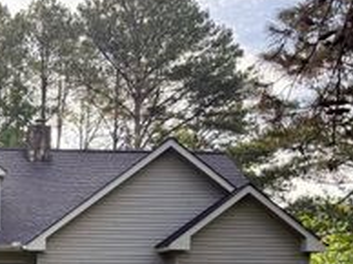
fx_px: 631
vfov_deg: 22.4
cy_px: 285
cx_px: -7
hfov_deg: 29.0
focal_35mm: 62
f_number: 1.78
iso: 100
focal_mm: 6.76
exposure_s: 1/445
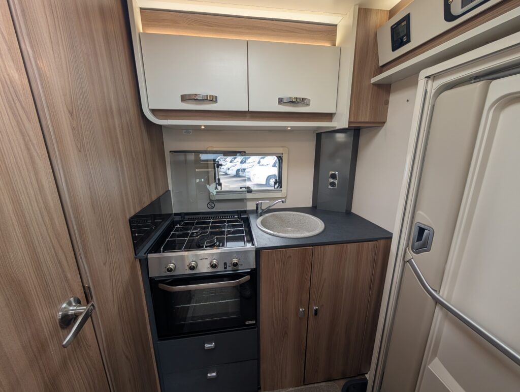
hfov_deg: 110.5
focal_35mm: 12
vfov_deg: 94.6
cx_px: 260
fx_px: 181
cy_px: 196
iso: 62
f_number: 1.7
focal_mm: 2.02
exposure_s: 1/149
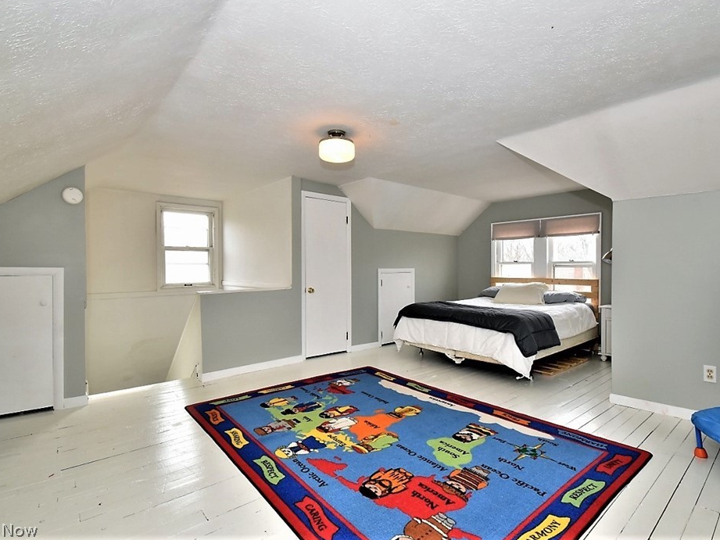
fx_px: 354
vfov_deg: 74.7
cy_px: 260
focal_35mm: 17
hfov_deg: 90.9
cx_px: 382
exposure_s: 1/60
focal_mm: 10
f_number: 18
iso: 800
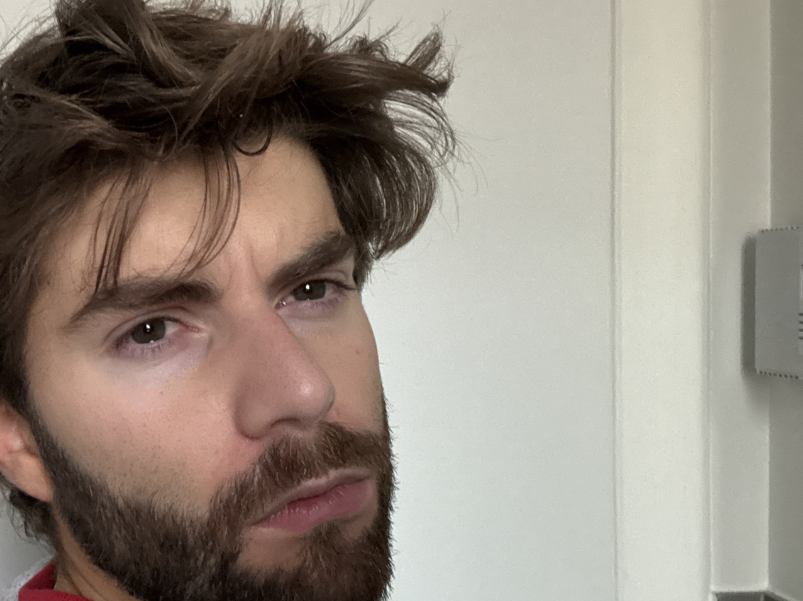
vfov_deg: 30.8
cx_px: 194
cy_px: 357
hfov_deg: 39.3
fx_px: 1090
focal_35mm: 47
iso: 320
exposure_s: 1/42
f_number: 1.9
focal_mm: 2.69
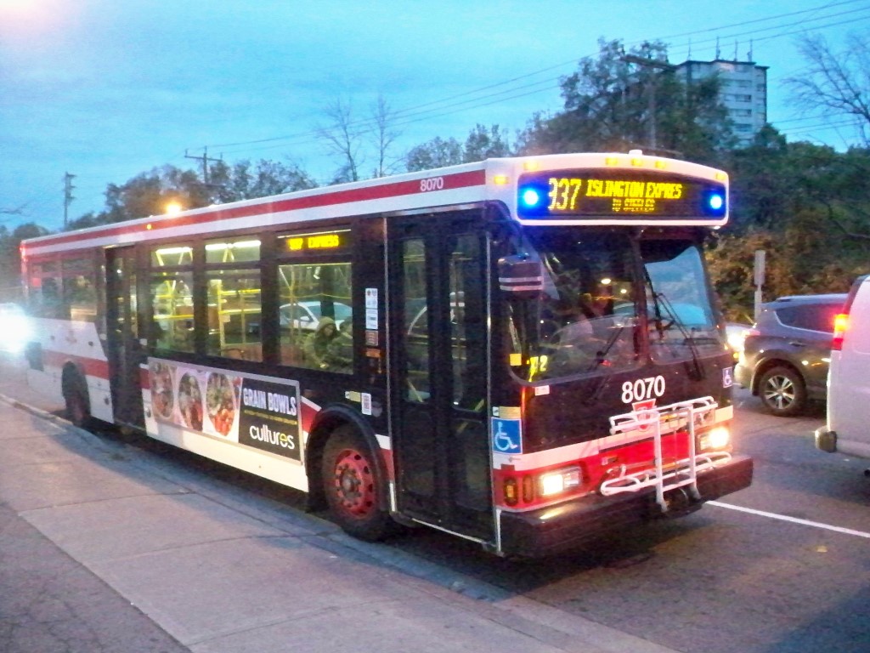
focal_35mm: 35
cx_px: 435
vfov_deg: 40.7
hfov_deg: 52.6
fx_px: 880
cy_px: 326
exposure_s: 1/60
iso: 3200
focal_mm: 6.3
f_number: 3.1
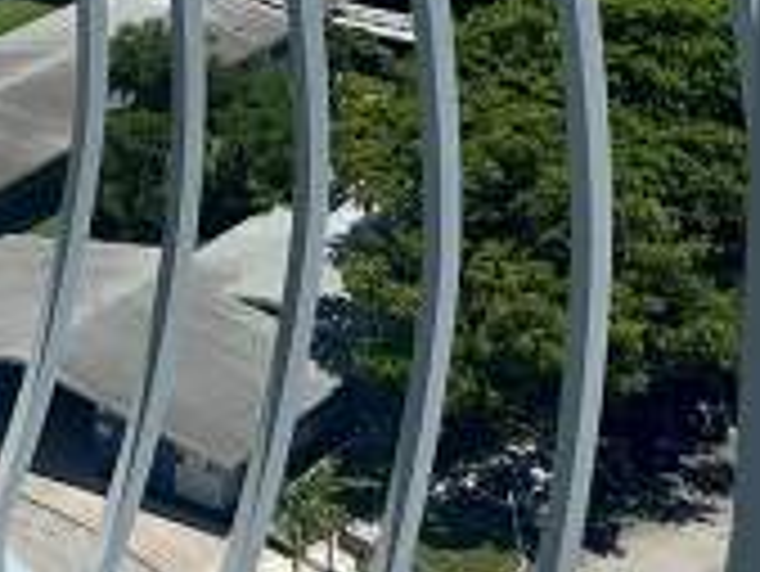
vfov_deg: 11.5
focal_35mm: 123
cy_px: -306
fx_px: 2702
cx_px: 103
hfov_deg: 15.8
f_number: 1.5
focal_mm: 5.7
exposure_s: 1/6579
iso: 50
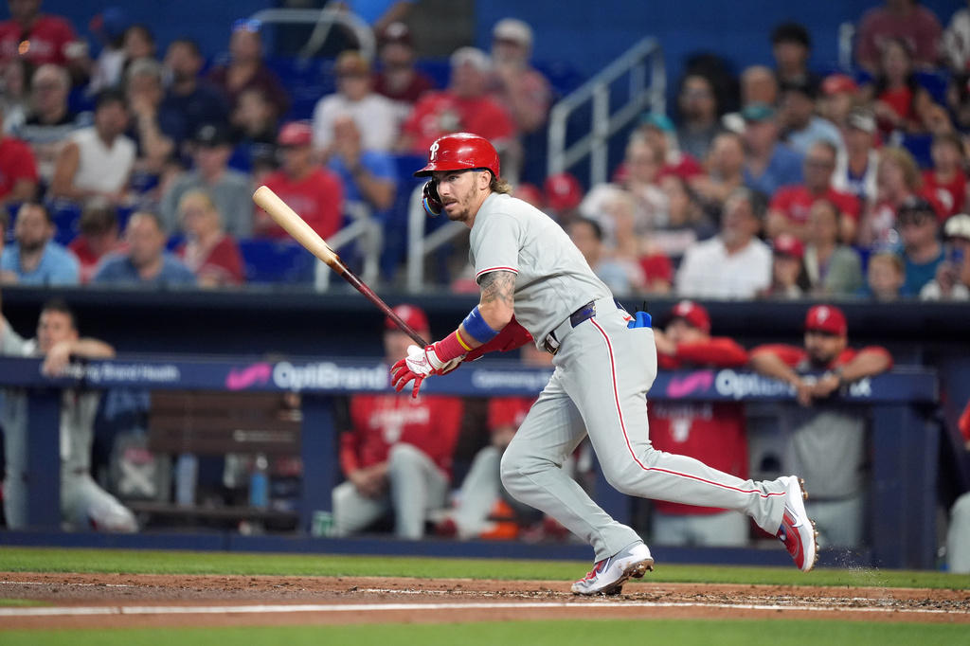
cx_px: 485
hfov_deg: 5.2
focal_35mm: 400
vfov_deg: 3.4
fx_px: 10774
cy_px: 323
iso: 4000
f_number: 2.8
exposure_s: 1/2500
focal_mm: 400
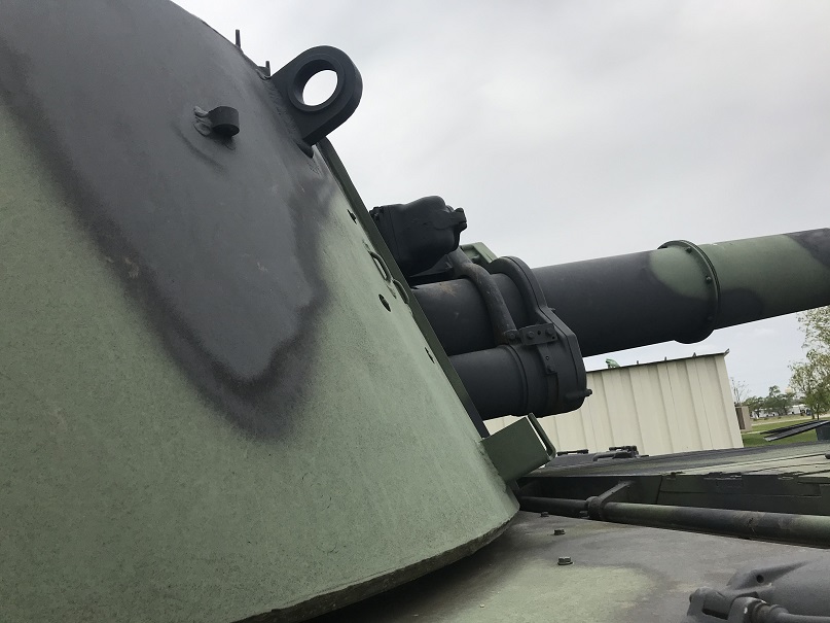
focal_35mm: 28
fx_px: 671
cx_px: 415
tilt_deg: +11.4
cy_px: 312
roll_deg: +5.8
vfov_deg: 49.7
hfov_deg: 63.5
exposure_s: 1/2660
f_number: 1.8
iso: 20
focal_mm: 3.99
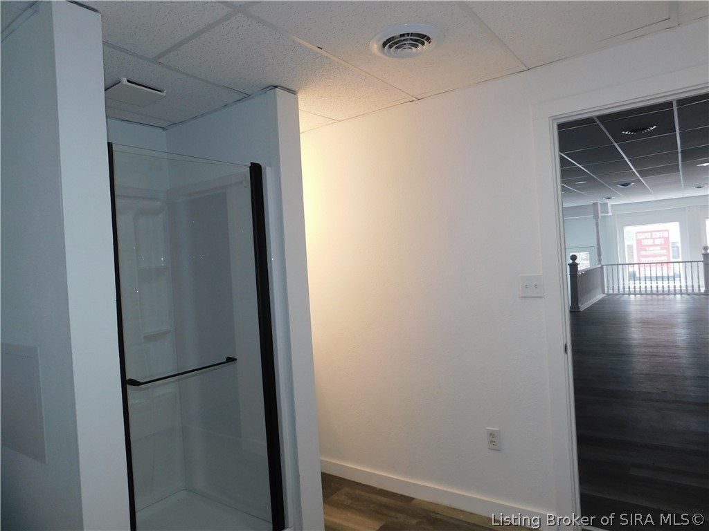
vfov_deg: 58.9
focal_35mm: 23
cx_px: 354
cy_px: 266
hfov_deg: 73.9
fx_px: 471
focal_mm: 4
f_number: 3
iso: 125
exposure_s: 1/50
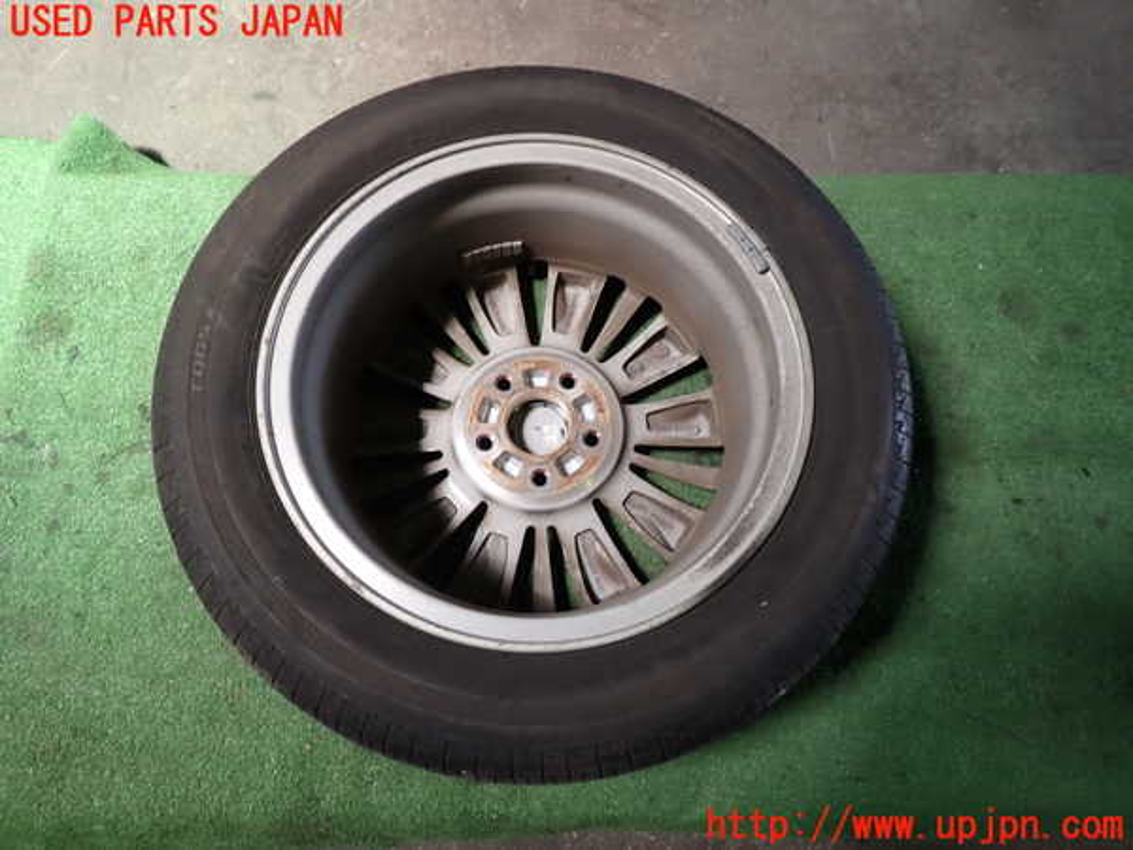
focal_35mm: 25
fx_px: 818
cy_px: 425
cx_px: 566
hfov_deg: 69.4
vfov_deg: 54.9
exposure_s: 1/80
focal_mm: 4.5
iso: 100
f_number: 2
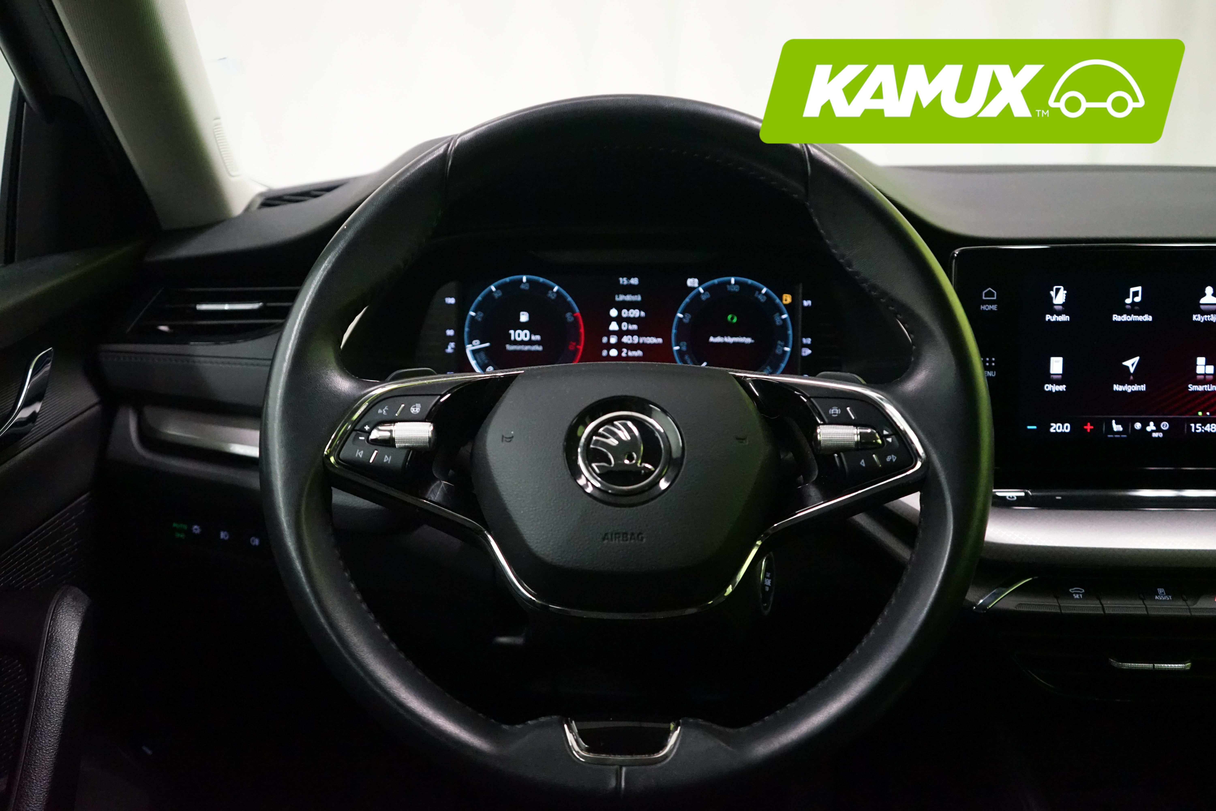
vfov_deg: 36.9
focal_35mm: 36
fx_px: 1216
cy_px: 406
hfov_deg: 53.1
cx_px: 608
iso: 6400
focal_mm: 36
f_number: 4
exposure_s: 1/60
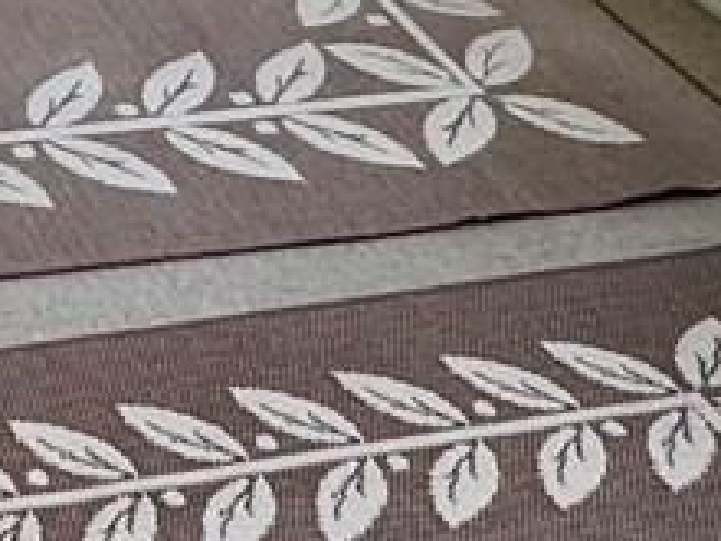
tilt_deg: -9.2
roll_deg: +2.3
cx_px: -374
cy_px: -685
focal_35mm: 102
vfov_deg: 12.1
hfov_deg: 17.3
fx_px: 2125
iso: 40
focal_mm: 2.22
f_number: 2.2
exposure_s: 1/203
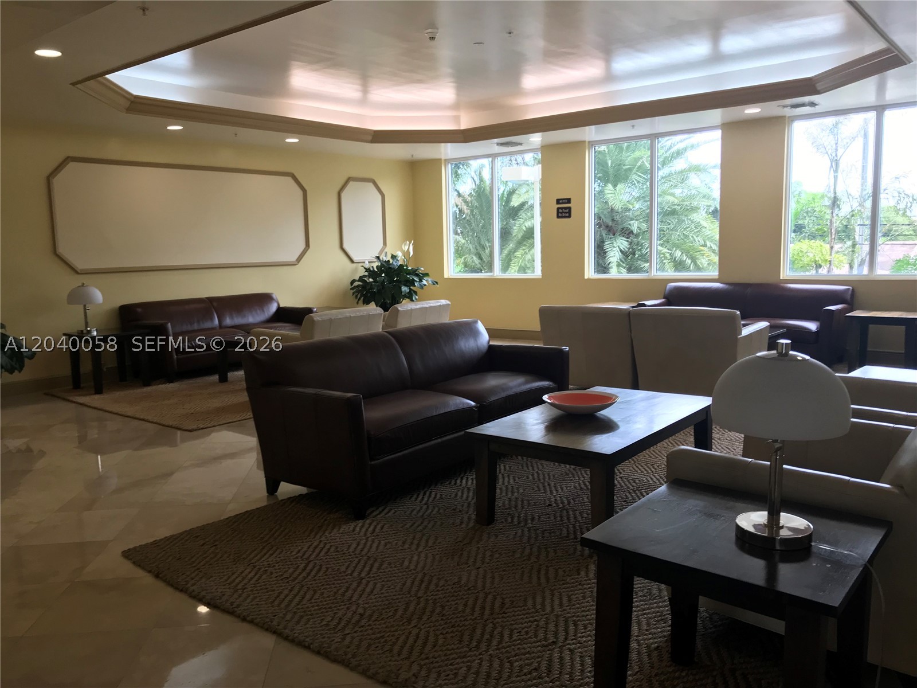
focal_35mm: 28
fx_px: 742
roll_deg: +1.8
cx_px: 458
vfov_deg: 49.7
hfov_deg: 63.4
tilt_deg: -7.4
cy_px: 344
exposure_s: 1/60
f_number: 1.8
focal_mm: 3.99
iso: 32
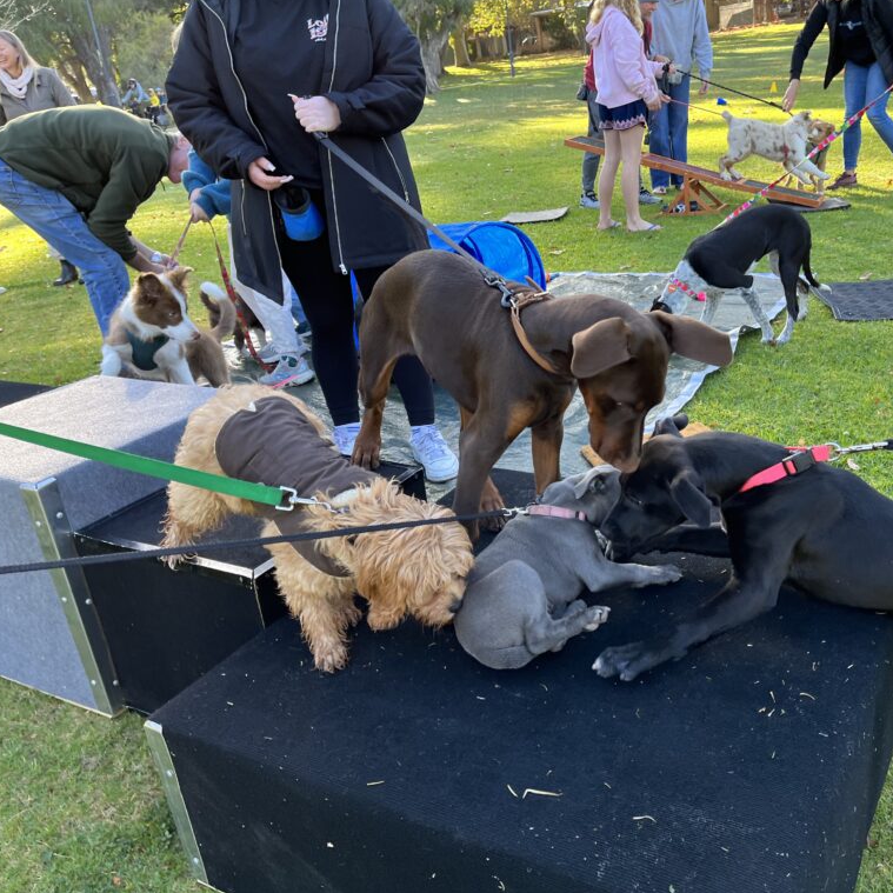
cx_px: 555
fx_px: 905
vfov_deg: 52.5
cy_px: 445
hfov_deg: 52.0
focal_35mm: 31
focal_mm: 5.1
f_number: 1.6
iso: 40
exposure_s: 1/143
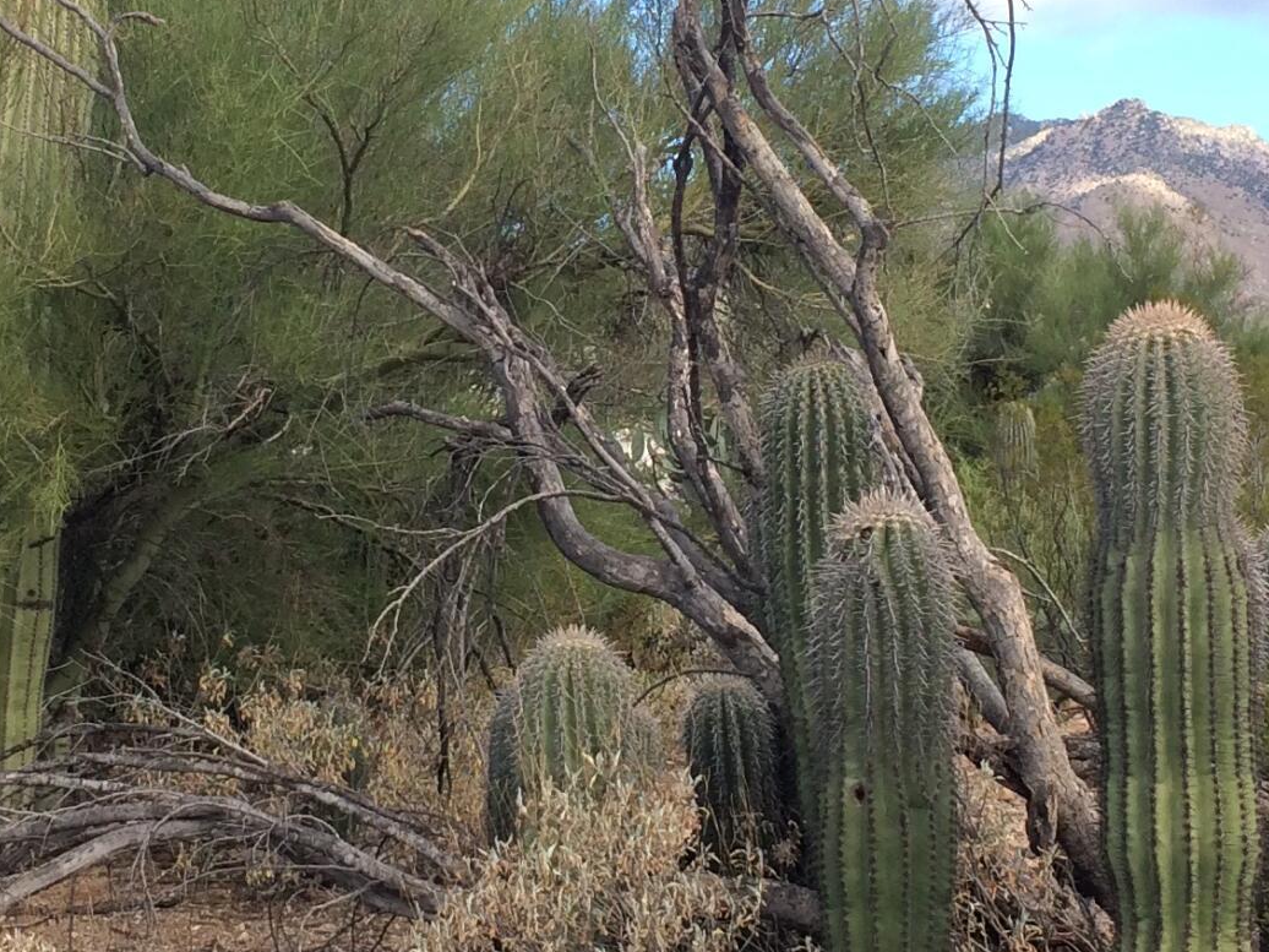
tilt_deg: +6.2
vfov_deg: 17.5
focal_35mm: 84
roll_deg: -1.1
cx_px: 481
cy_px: 292
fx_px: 3079
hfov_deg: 23.2
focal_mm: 4.15
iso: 32
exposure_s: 1/526
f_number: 2.2
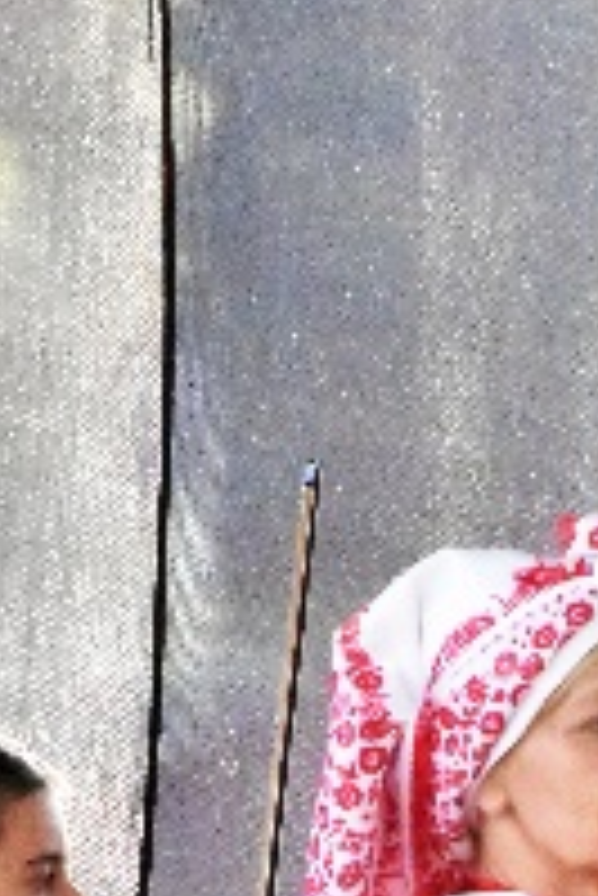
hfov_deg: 1.4
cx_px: 686
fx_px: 24722
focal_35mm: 994
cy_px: 1360
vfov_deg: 2.1
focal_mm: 165
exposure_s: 1/4000
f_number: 10
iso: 25600
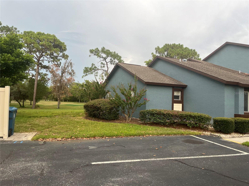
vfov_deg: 53.1
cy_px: 93
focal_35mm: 26
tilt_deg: +3.7
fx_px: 187
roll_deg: -2.2
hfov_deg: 67.3
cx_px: 124
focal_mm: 5.1
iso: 50
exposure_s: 1/381
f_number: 1.6
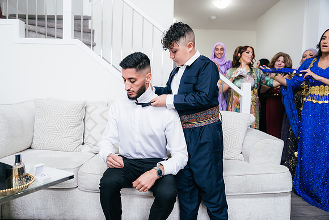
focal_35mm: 29
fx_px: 265
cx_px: 164
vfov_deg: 45.0
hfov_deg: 63.6
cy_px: 110
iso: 500
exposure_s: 1/160
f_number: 2.8
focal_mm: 29
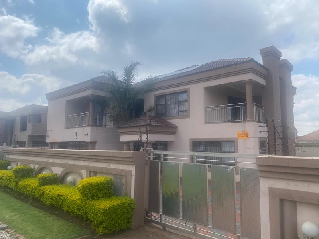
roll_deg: -0.8
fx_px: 240
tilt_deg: +5.8
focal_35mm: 26
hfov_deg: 67.3
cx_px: 160
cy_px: 120
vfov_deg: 53.1
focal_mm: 4.25
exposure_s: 1/4274
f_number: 1.8
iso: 32
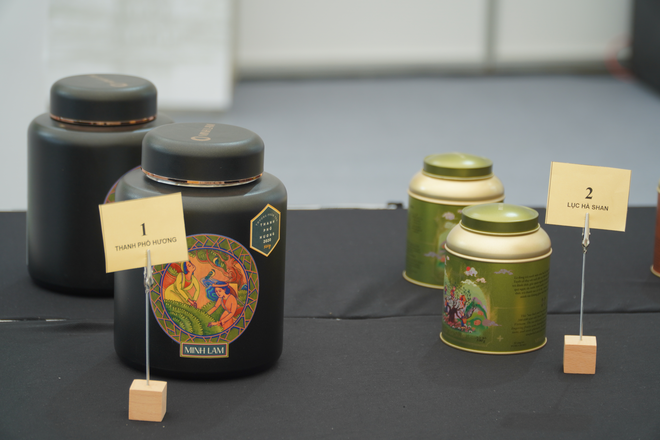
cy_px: 220
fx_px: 2090
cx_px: 330
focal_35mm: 114
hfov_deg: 17.9
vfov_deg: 12.0
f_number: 4
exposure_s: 1/60
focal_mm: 76
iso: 160
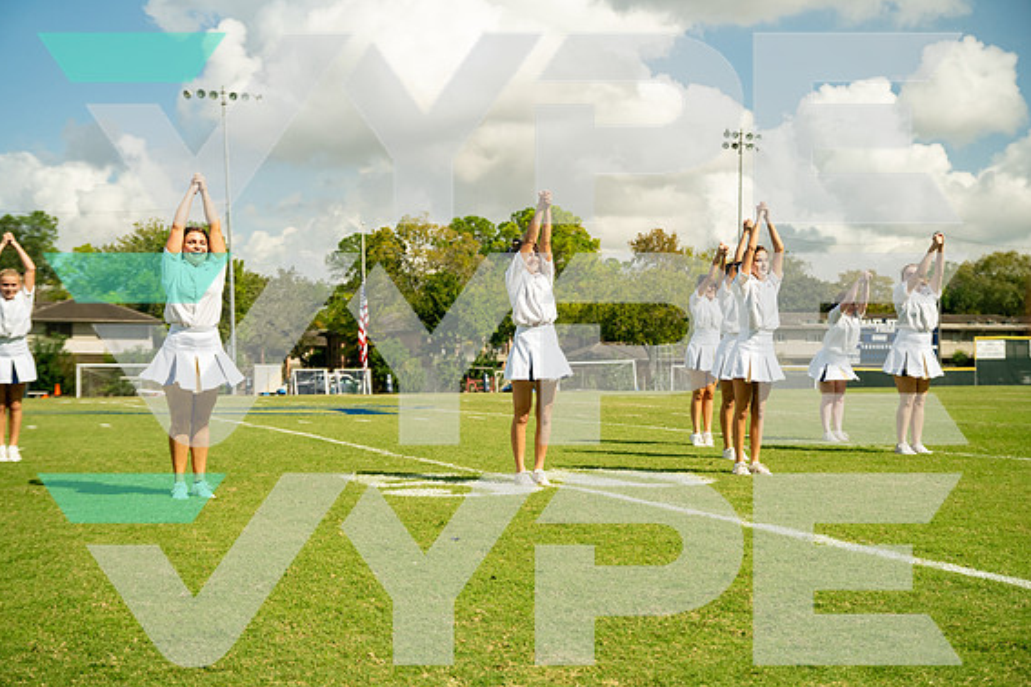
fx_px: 1289
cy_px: 350
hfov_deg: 43.6
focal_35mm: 45
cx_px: 505
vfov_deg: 29.9
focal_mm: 44
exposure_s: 1/800
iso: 800
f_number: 3.5
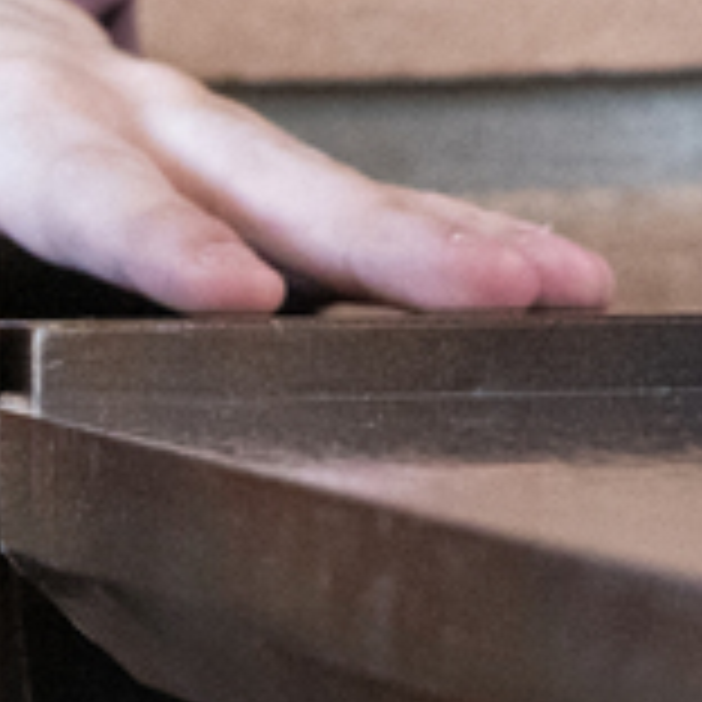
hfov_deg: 3.1
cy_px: 1654
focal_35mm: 557
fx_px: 12780
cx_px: -1588
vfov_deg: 3.1
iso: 2500
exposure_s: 1/320
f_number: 10
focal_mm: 85
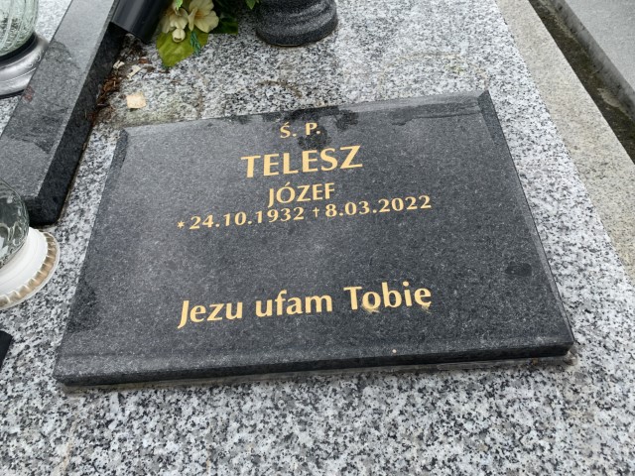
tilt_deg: -49.4
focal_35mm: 26
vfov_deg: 53.1
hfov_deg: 67.3
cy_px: 238
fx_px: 477
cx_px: 318
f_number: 1.8
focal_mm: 4.25
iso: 25
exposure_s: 1/777
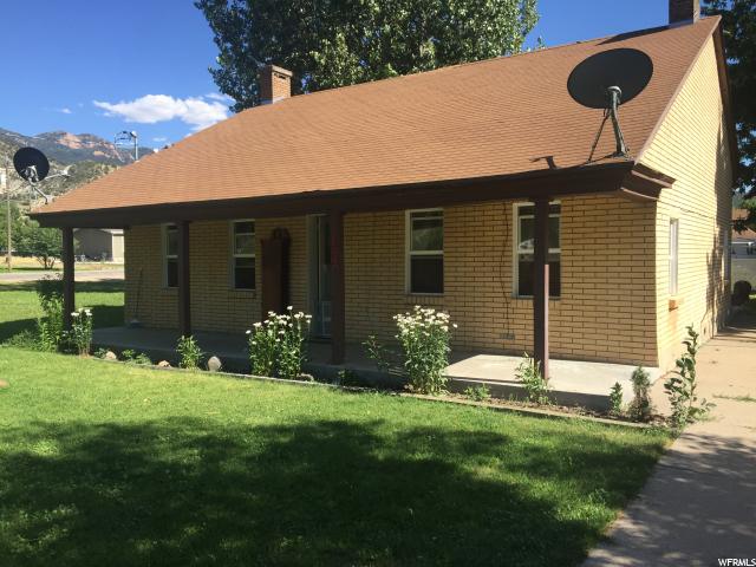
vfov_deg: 48.2
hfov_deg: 61.7
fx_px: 633
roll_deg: -1.1
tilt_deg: -1.8
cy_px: 284
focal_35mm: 29
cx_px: 378
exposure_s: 1/1068
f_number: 2.2
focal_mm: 4.15
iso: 32
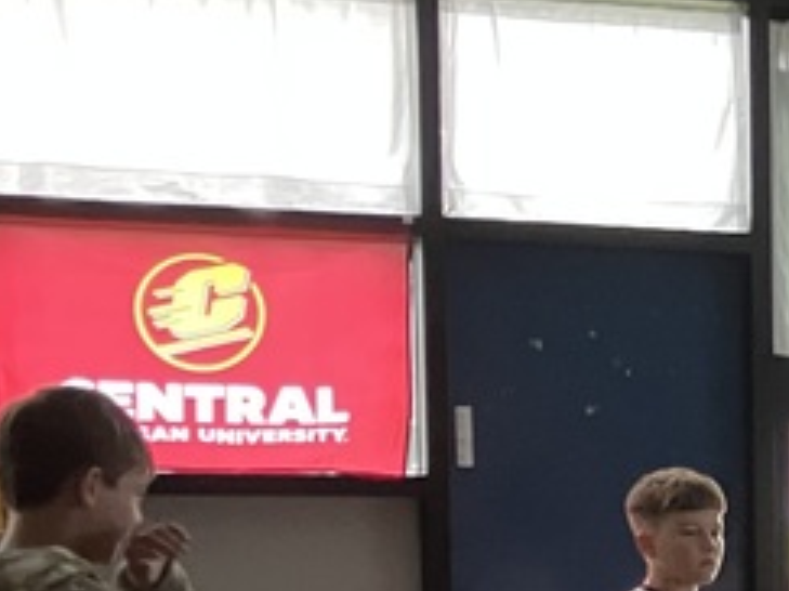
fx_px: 2688
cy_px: 773
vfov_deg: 12.2
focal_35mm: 118
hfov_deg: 14.4
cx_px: 1477
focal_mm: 3.99
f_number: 1.8
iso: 160
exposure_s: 1/60
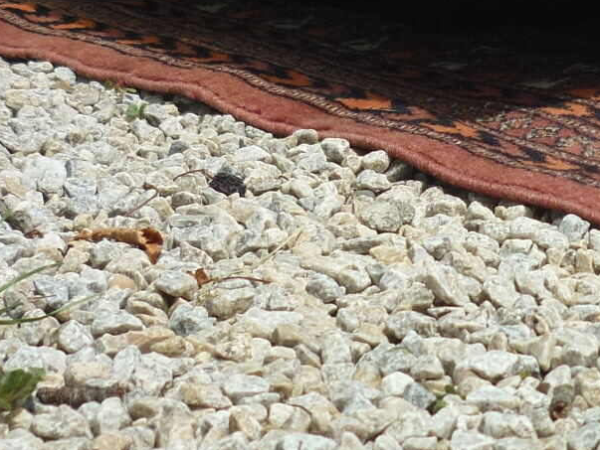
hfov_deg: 17.4
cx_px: 468
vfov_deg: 13.2
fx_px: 1942
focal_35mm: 112
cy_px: 81
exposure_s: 1/160
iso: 80
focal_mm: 5.5
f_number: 8
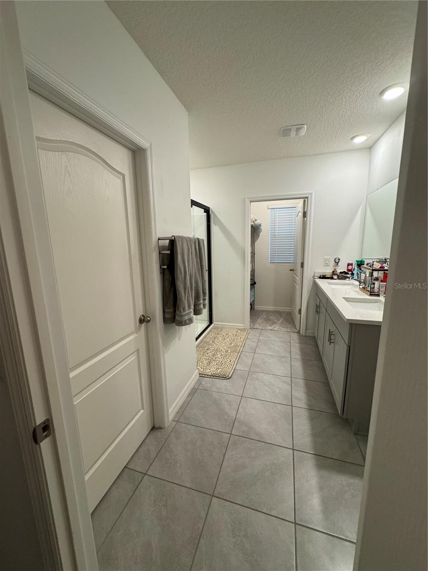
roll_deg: +0.9
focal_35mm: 14
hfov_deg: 85.7
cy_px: 286
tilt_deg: -11.2
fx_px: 231
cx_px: 214
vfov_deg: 102.1
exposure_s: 1/120
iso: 250
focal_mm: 2.22
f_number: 2.2
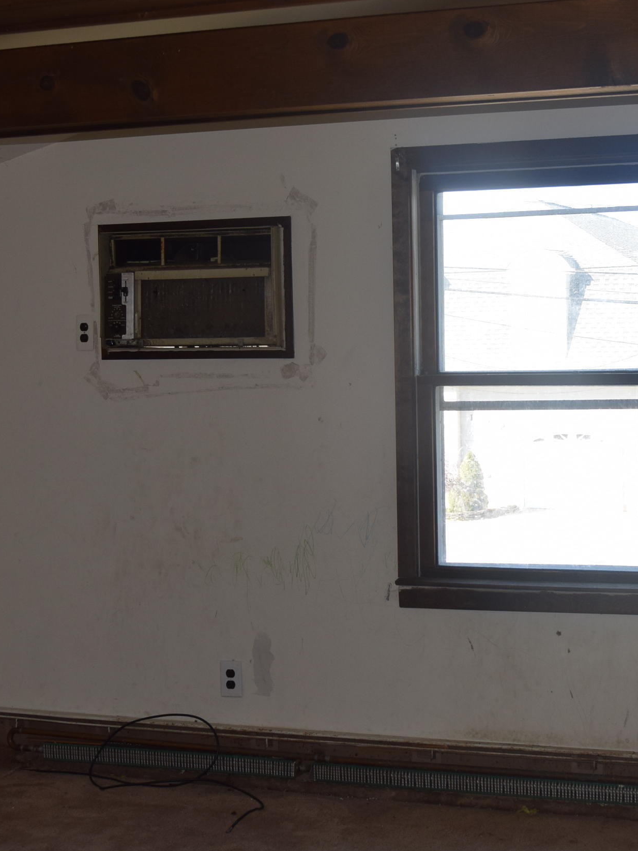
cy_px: 428
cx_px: 437
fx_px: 1548
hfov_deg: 23.2
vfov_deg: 30.7
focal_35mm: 63
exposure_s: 1/125
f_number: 5.6
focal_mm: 24
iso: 280
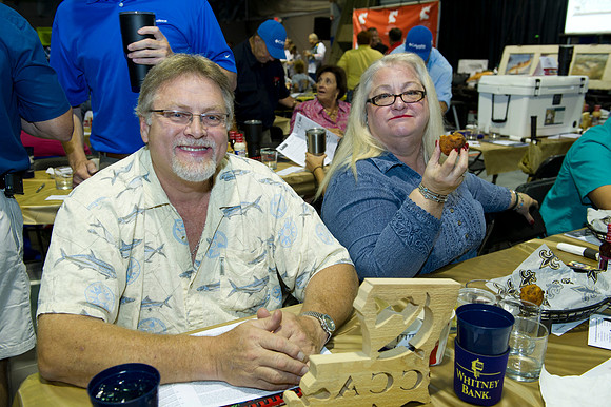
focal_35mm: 32
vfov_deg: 41.1
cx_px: 306
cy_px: 204
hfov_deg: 58.7
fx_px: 543
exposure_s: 1/80
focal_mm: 32
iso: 1250
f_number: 5
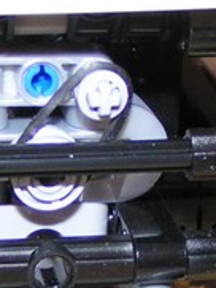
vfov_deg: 14.7
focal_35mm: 134
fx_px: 1114
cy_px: 108
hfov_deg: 11.0
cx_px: 17
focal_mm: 5.8
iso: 200
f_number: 2.8
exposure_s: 1/40
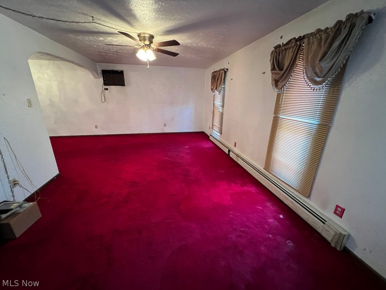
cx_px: 193
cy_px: 145
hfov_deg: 106.2
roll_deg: -1.9
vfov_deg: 89.9
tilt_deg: -17.4
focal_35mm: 13
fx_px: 145
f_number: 1.8
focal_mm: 1.57
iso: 1000
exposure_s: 1/40
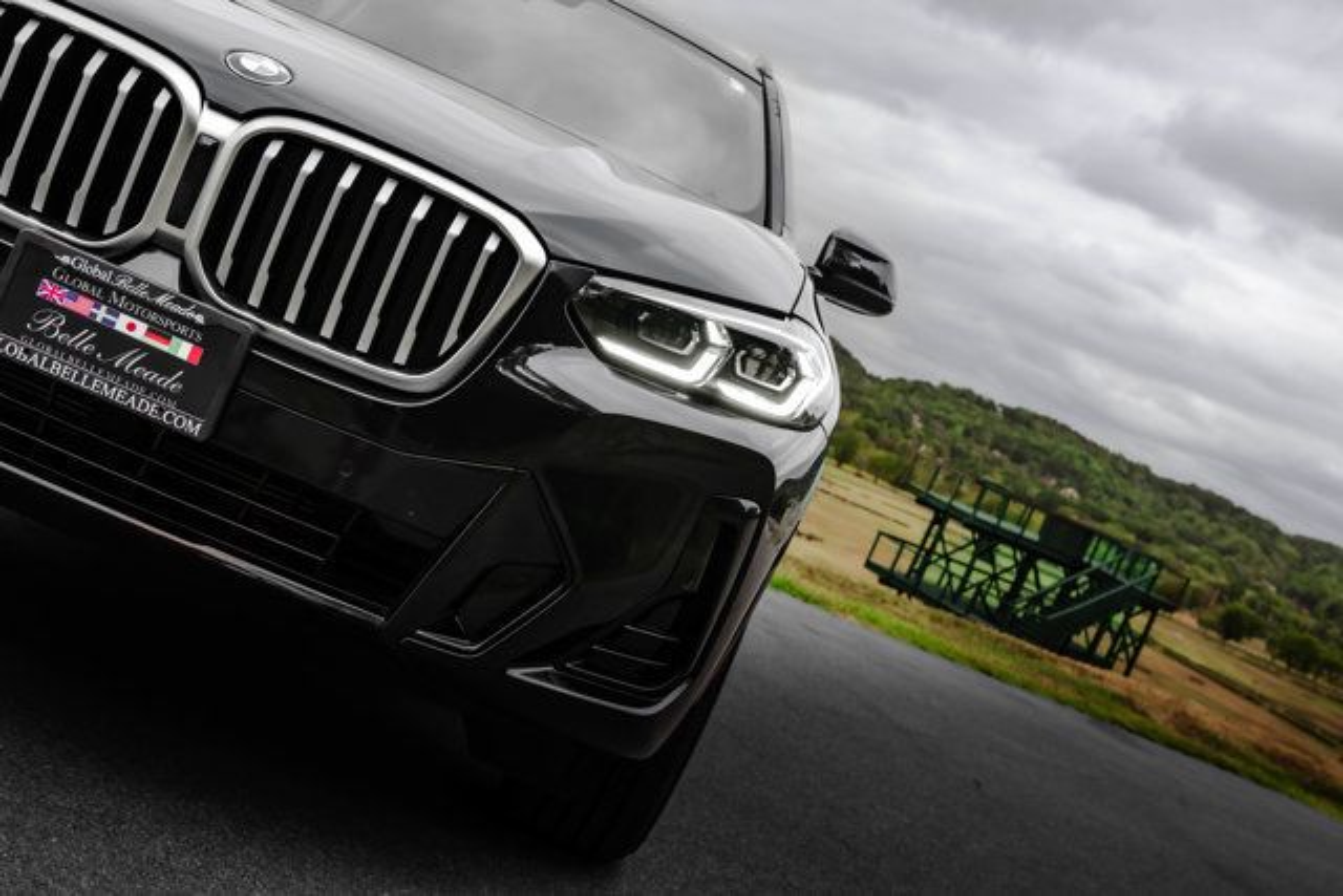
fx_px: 1791
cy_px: 448
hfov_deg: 41.1
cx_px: 672
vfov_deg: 28.1
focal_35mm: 48
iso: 640
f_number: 9
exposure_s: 1/640
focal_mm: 48
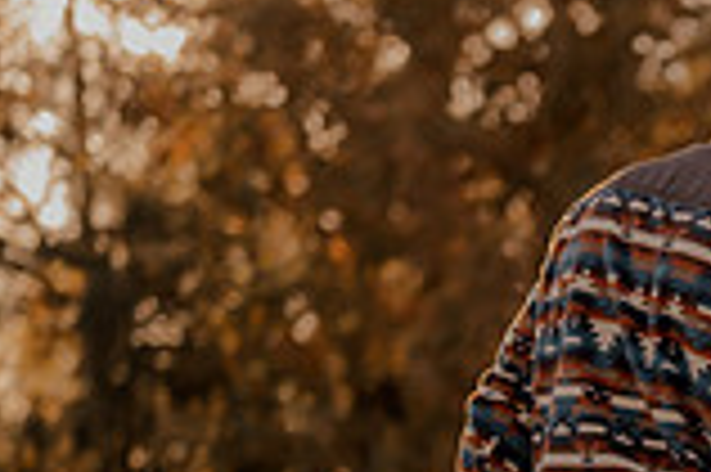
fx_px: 3630
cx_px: 900
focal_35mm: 184
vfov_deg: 7.3
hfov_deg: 10.9
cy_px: 726
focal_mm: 50
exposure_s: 1/1250
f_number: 1.8
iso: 250
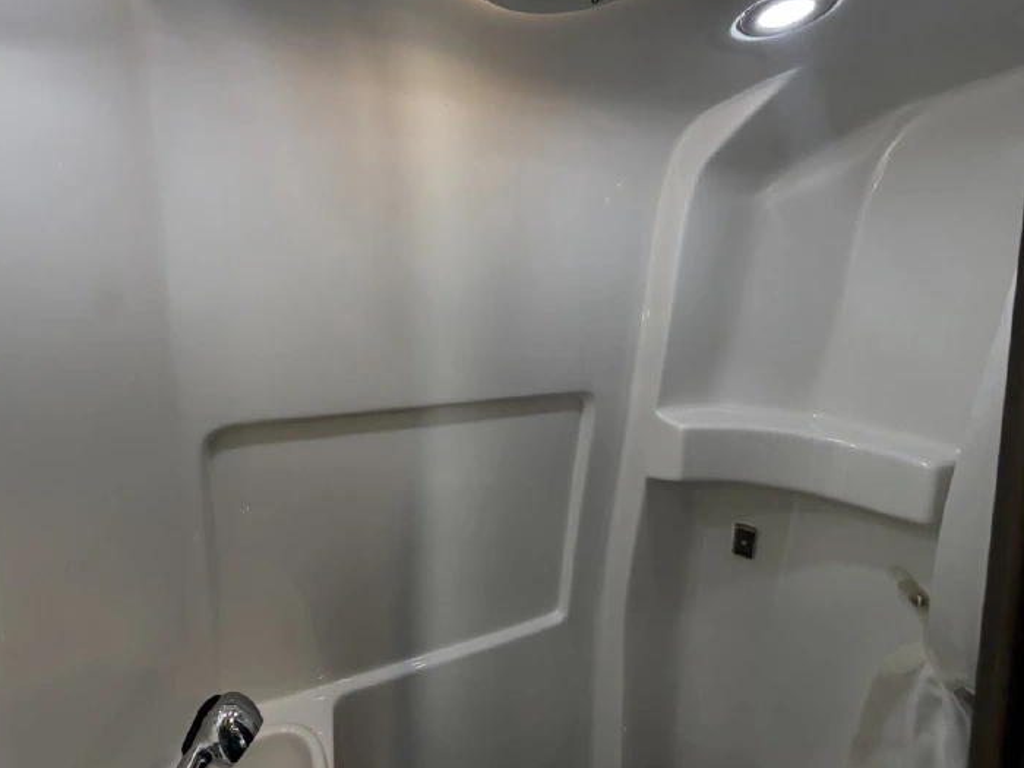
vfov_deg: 77.7
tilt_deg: -4.6
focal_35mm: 16
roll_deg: +0.8
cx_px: 451
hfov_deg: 94.1
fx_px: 473
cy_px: 332
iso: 320
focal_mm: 2.22
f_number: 2.2
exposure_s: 1/111
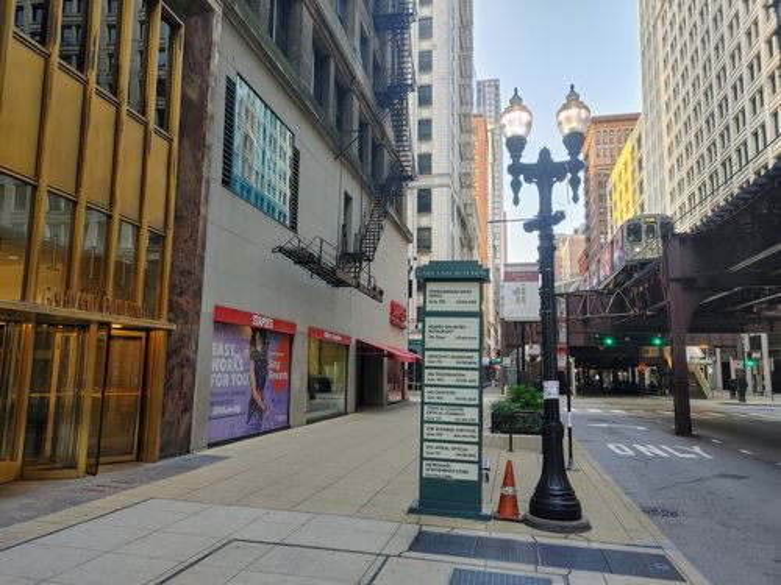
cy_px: 292
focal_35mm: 26
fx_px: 587
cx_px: 390
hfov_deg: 67.3
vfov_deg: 53.1
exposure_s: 1/120
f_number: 1.8
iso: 50
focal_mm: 5.58
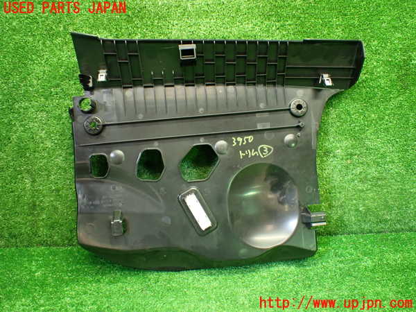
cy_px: 156
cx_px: 208
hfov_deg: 60.0
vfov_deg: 46.8
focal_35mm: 30
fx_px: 361
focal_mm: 5.4
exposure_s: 1/60
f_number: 2.3
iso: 800
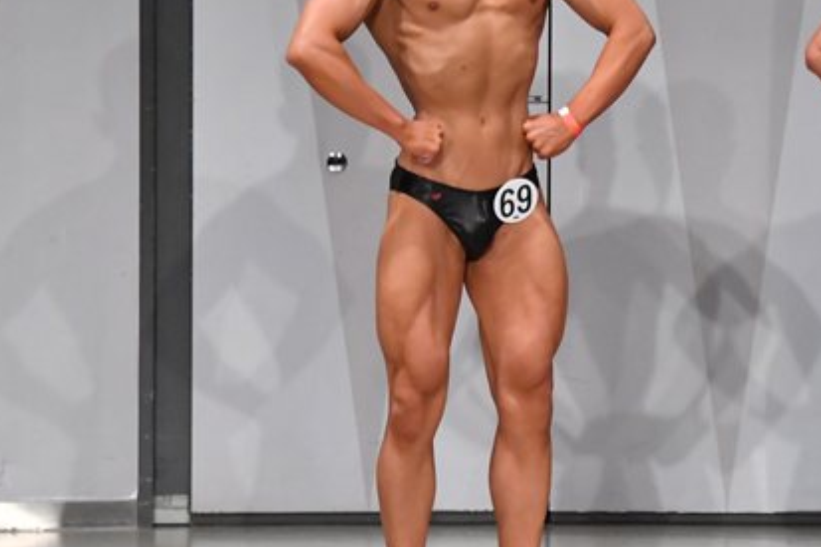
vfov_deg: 3.4
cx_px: 502
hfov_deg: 5.1
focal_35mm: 407
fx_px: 9278
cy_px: 239
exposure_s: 1/400
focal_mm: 145
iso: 6400
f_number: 5.6
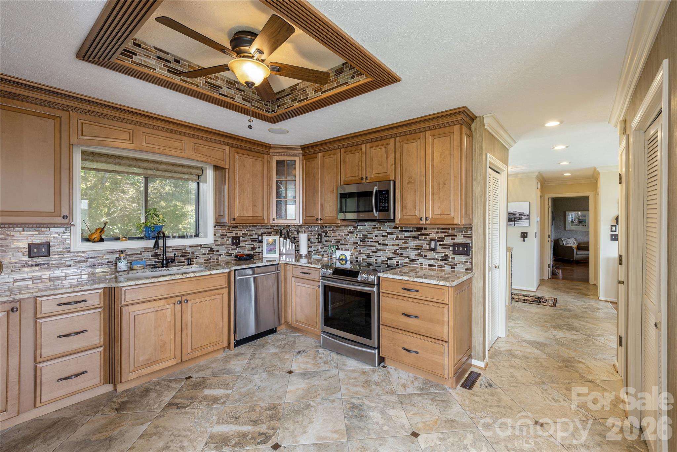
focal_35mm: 14
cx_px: 338
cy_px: 226
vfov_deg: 79.3
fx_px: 273
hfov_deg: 102.3
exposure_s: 1/40
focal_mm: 14.5
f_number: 7.1
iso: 320
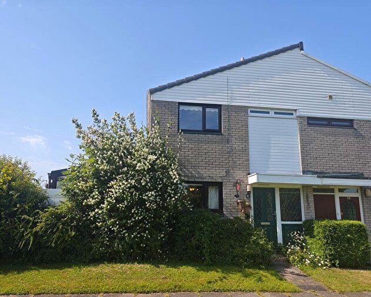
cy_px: 153
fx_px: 274
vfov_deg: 56.8
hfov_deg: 68.1
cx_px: 187
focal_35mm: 25
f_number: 2
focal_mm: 8.72
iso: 50
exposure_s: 1/1073
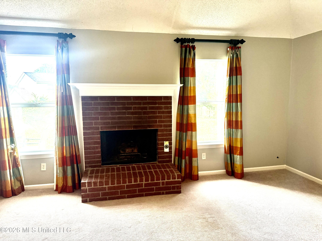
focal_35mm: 24
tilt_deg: -6.7
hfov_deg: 71.6
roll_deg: +0.7
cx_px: 161
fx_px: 223
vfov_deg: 56.8
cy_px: 120
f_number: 1.78
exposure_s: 1/120
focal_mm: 6.76
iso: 320
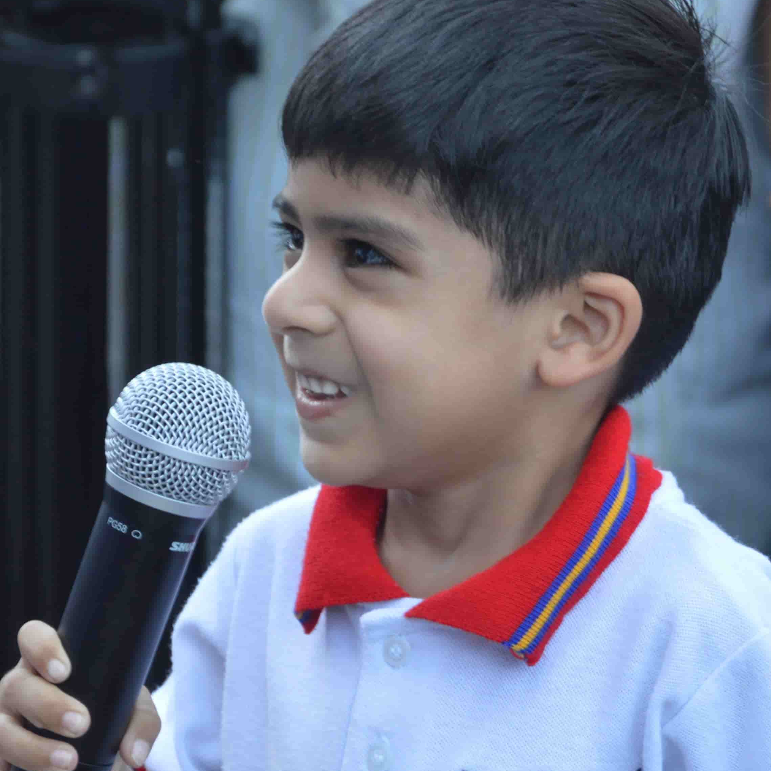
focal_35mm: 265
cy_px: 406
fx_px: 6674
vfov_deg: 6.6
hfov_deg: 6.6
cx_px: 455
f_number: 5.6
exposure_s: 1/100
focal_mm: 105
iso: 400
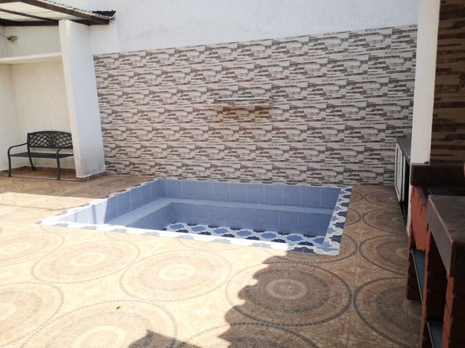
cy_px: 174
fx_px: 363
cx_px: 232
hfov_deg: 65.3
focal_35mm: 27
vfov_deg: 51.3
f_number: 1.8
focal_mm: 3.95
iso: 50
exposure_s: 1/1122
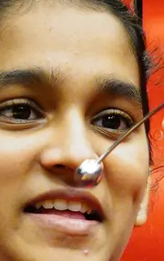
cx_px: 142
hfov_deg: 2.3
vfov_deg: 3.7
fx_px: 4009
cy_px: 221
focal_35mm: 562
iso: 5000
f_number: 4.5
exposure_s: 1/60
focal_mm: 88
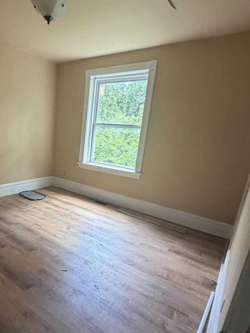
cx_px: 68
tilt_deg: -13.9
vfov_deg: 76.0
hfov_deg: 58.4
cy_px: 190
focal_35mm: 22
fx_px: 212
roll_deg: -5.4
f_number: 2.2
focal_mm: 2.22
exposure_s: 1/119
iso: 320
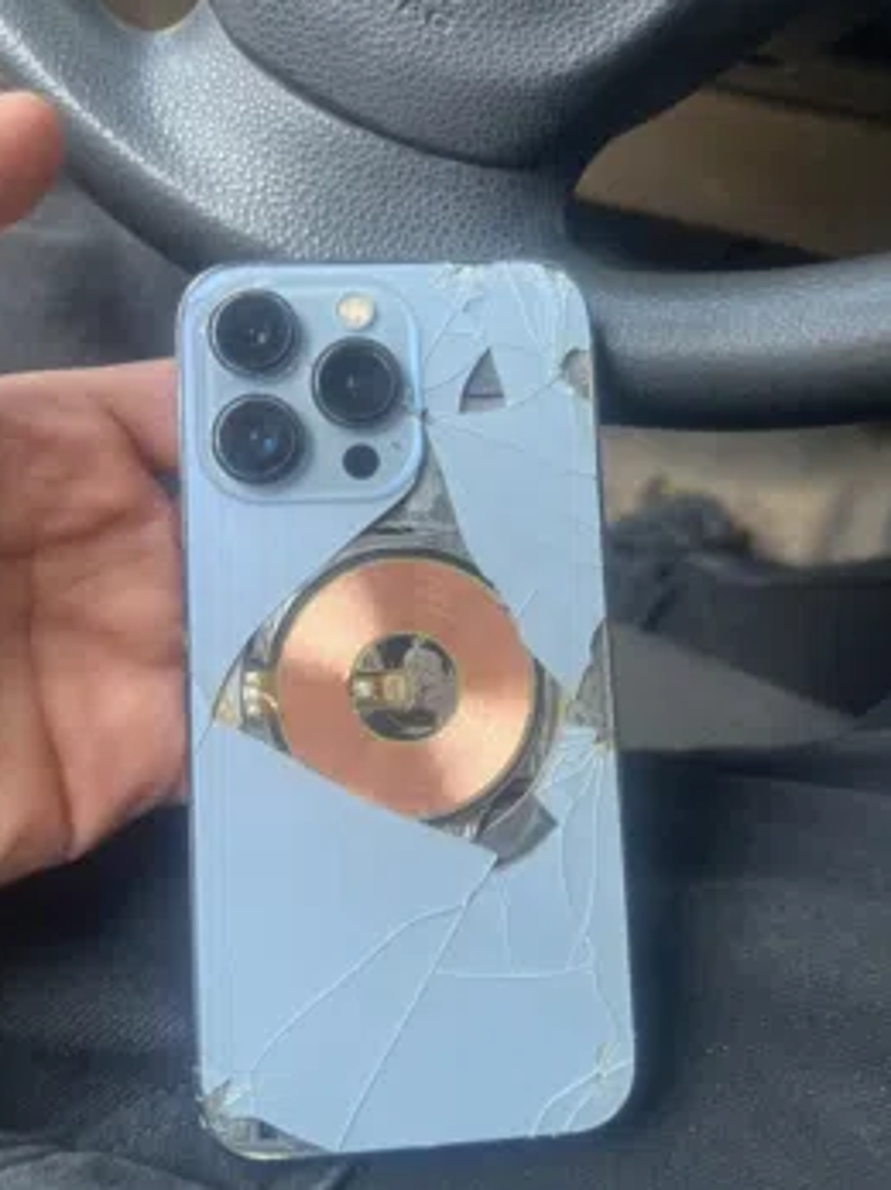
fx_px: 1030
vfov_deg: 59.9
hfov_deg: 46.7
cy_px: 549
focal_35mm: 30
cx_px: 476
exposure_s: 1/121
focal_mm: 5.7
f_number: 1.5
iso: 50
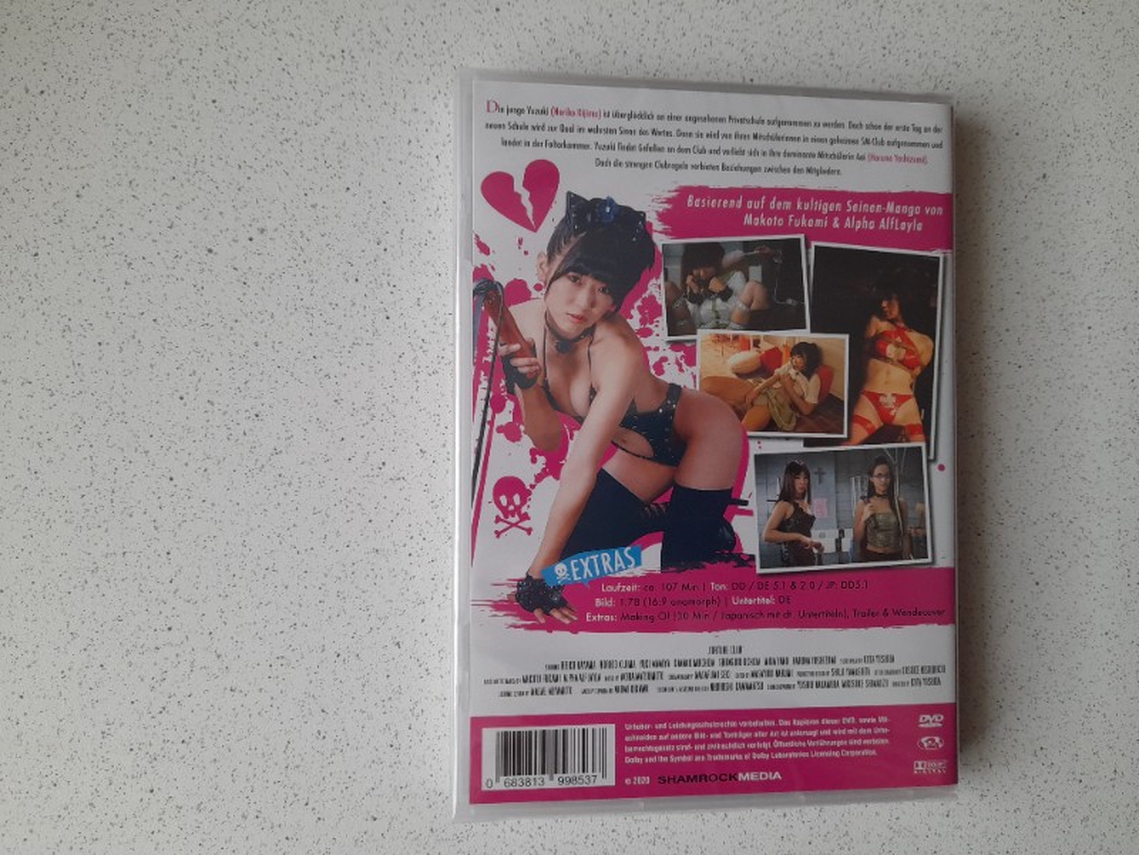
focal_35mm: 25
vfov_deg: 54.9
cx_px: 570
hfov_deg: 69.4
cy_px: 428
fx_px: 823
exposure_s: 1/50
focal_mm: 4.6
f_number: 2
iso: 100
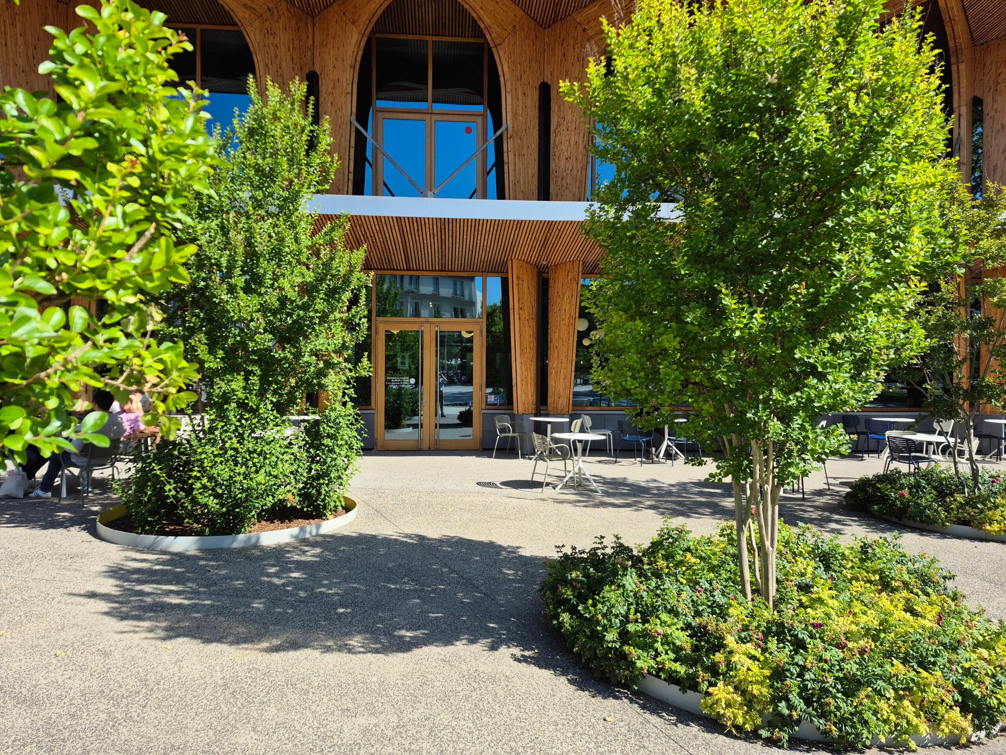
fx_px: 668
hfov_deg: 73.9
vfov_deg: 58.9
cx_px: 503
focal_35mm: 23
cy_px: 378
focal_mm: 5.4
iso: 25
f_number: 1.8
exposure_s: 1/1072
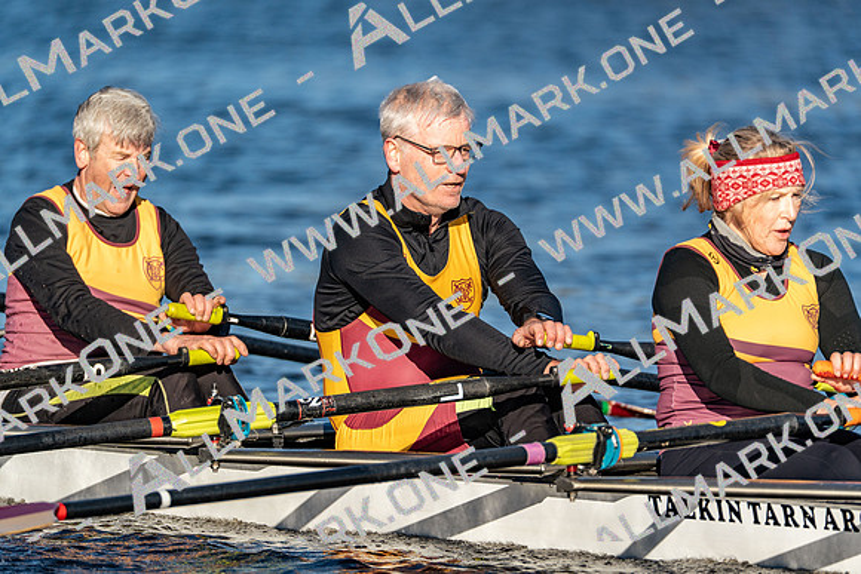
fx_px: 14353
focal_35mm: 600
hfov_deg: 3.4
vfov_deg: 2.3
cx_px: 430
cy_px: 287
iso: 400
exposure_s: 1/2000
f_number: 6.3
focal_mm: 600
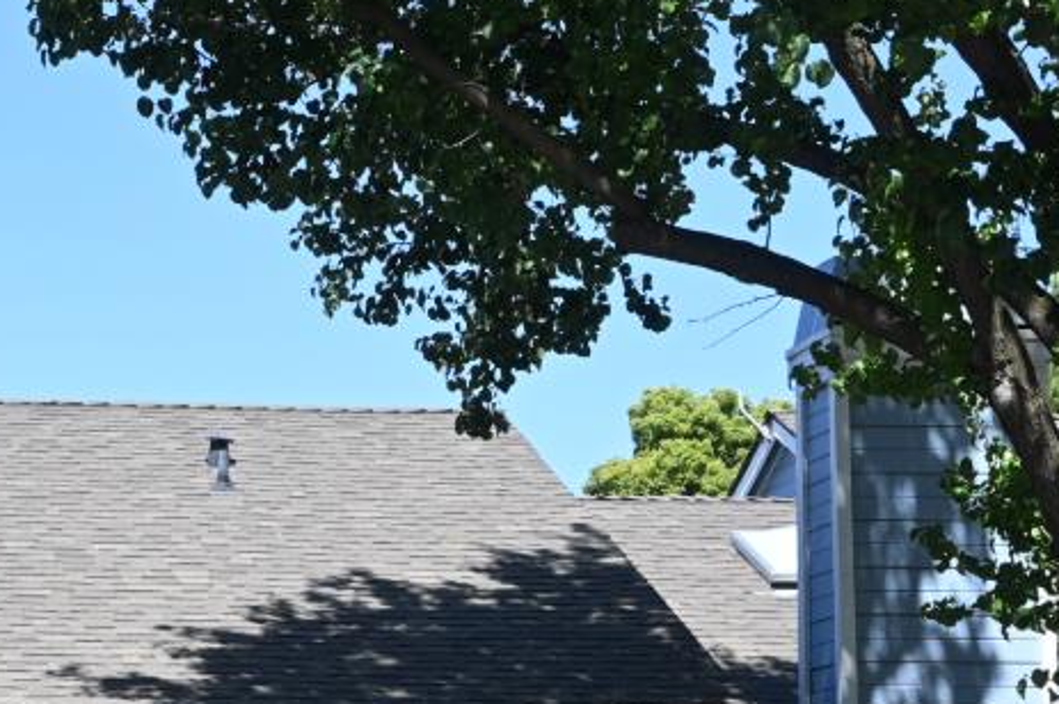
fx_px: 3575
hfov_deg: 16.6
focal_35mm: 122
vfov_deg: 11.2
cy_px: 615
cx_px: 112
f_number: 6.3
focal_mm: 25
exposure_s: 1/320
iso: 100
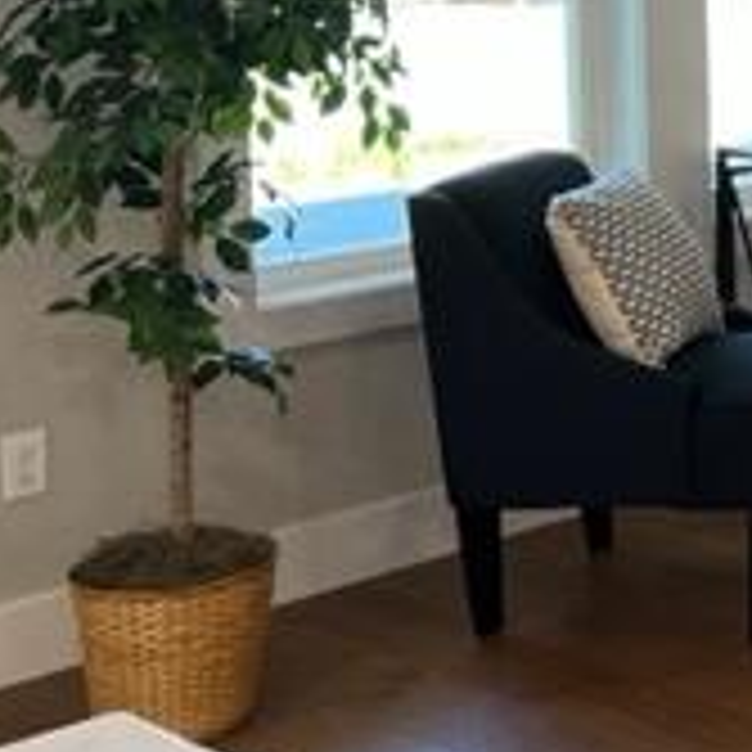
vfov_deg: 18.9
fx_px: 2163
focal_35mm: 88
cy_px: -86
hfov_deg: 16.1
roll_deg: +0.1
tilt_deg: -3.1
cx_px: 1423
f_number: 1.5
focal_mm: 5.7
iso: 100
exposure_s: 1/120
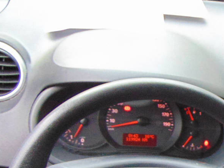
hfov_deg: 25.1
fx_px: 440
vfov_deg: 20.7
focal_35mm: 68
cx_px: 283
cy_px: 177
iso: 400
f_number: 3
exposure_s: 1/20
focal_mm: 4.5
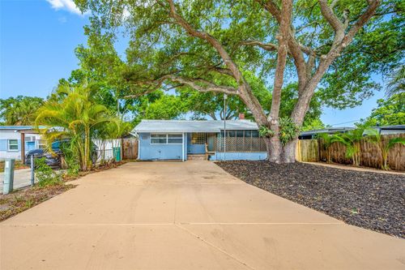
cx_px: 202
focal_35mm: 14
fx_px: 157
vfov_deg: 81.2
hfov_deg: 104.3
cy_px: 135
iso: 100
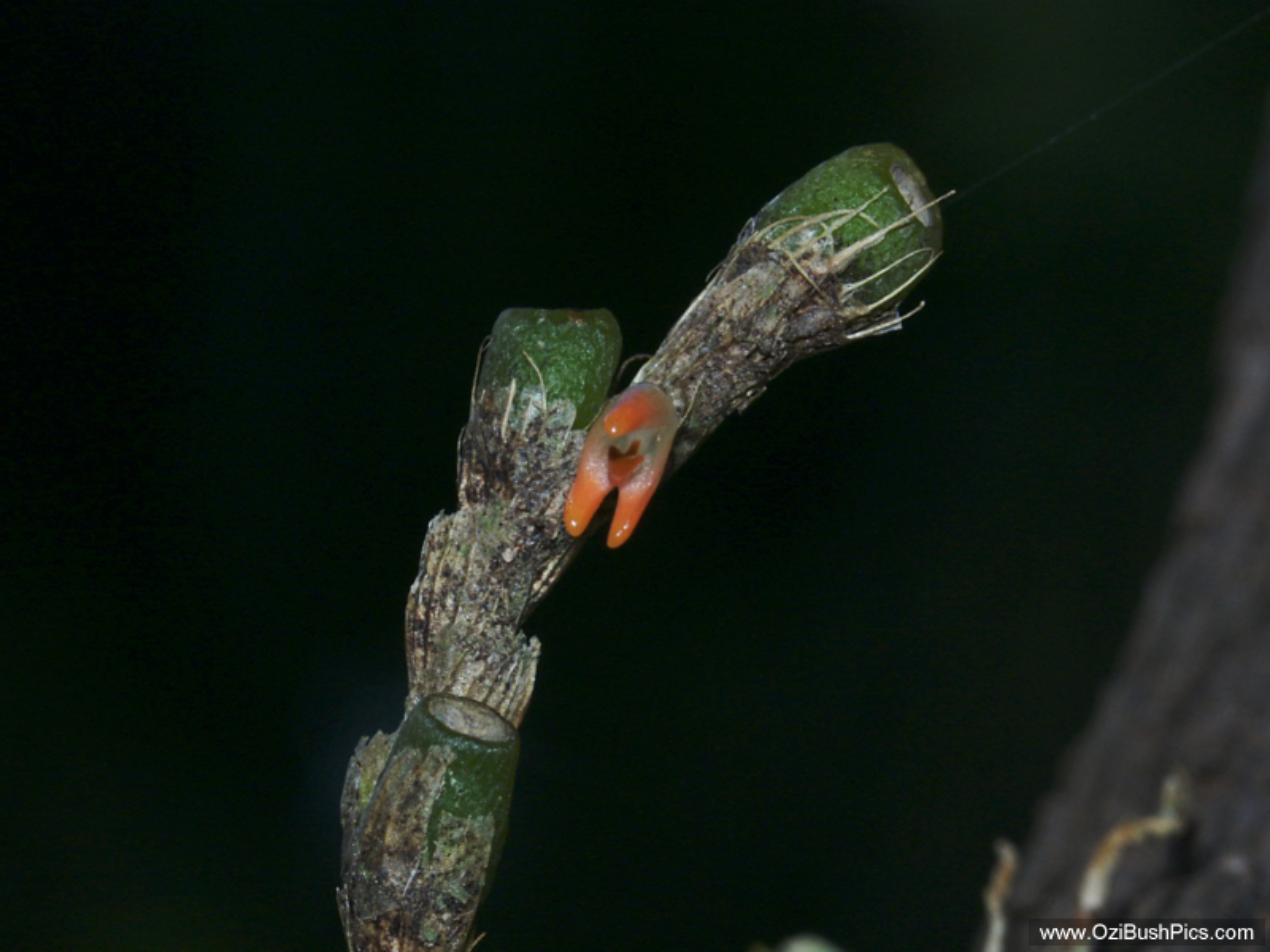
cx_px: 635
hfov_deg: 9.9
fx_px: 7301
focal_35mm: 199
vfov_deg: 7.5
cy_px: 476
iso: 100
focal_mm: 50.48
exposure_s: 1/180
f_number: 8
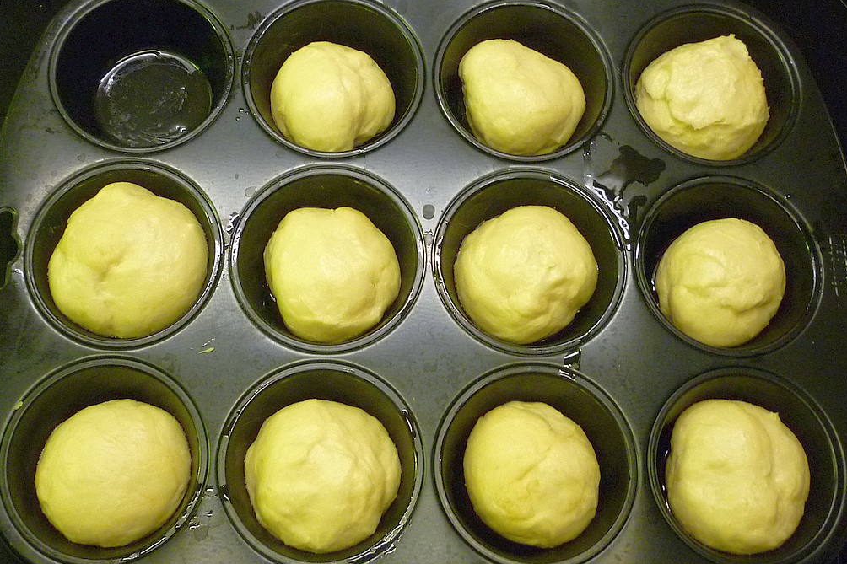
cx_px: 418
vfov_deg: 37.8
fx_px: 823
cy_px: 295
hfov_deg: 54.4
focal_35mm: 35
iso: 400
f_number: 2.8
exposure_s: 1/30
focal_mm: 5.5
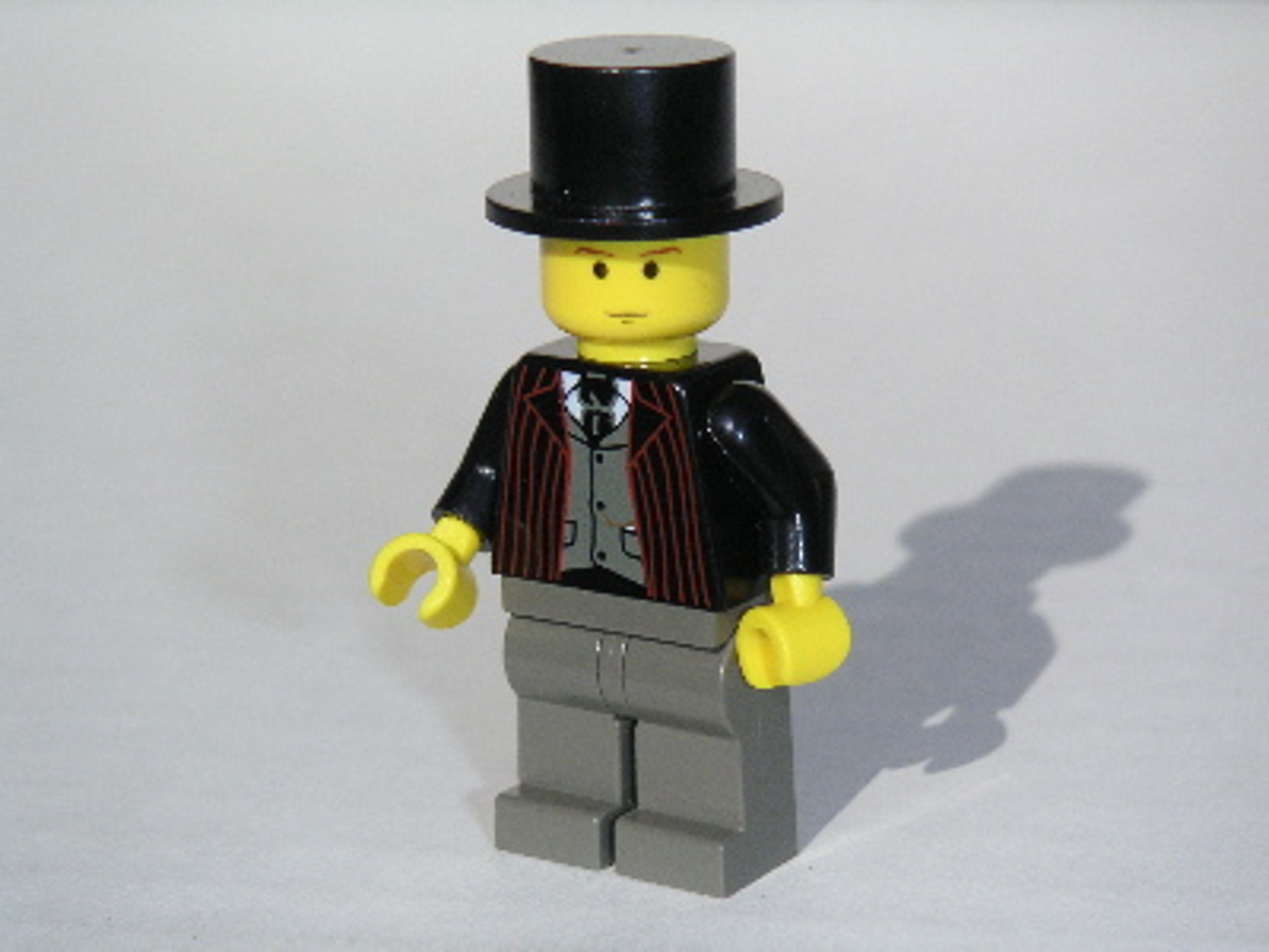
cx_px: 634
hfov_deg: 17.7
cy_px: 476
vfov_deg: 13.3
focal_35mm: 111
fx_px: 4069
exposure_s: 1/1000
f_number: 8
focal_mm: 17.1
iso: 160
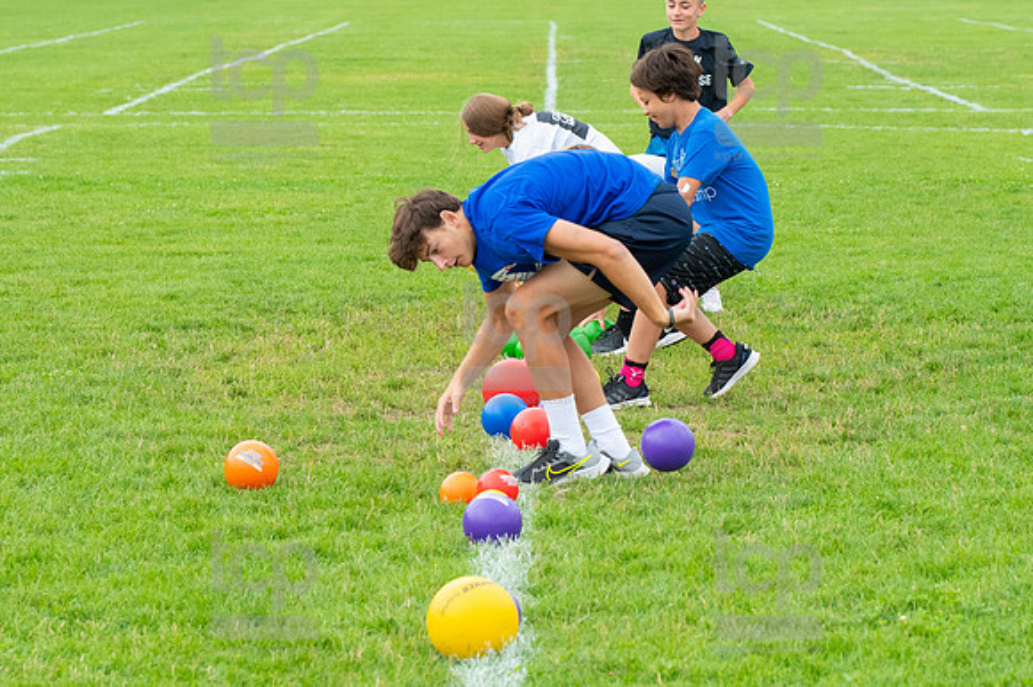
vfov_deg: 9.7
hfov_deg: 14.5
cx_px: 516
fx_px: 4072
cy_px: 344
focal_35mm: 142
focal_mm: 95
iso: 1250
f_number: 5.6
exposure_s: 1/1000
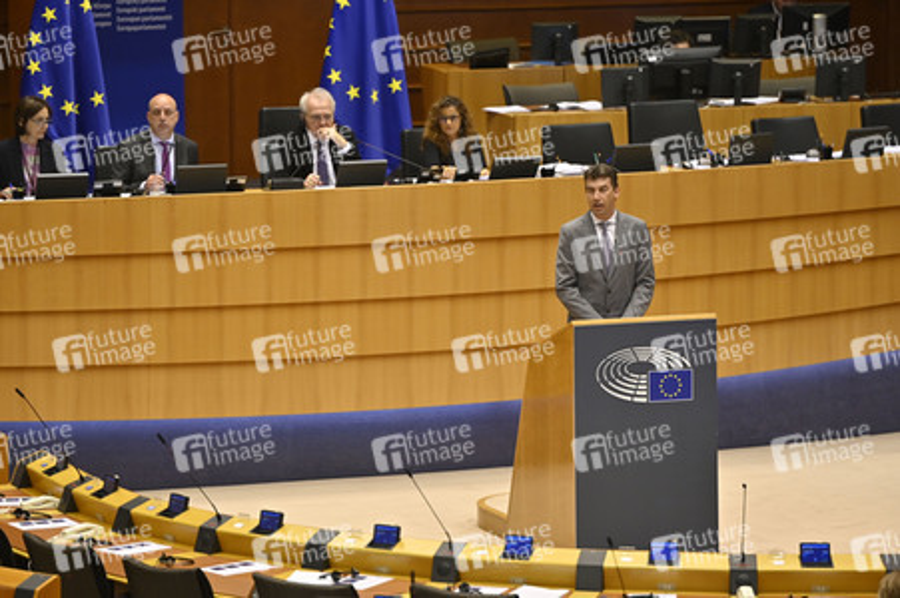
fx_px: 4996
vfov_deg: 6.9
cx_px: 450
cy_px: 299
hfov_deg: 10.3
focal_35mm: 200
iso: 1000
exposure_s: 1/400
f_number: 2.8
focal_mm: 200
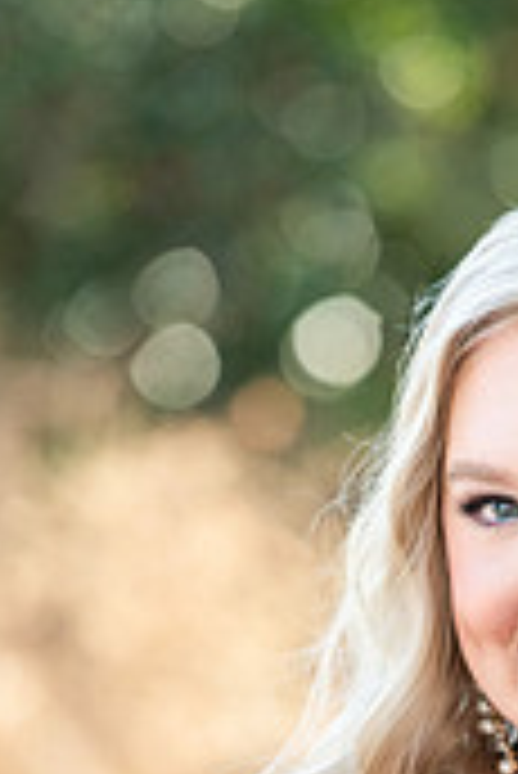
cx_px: 554
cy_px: 832
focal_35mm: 483
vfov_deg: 4.3
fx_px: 10403
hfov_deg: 2.9
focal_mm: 185
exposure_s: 1/1250
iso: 640
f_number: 3.5
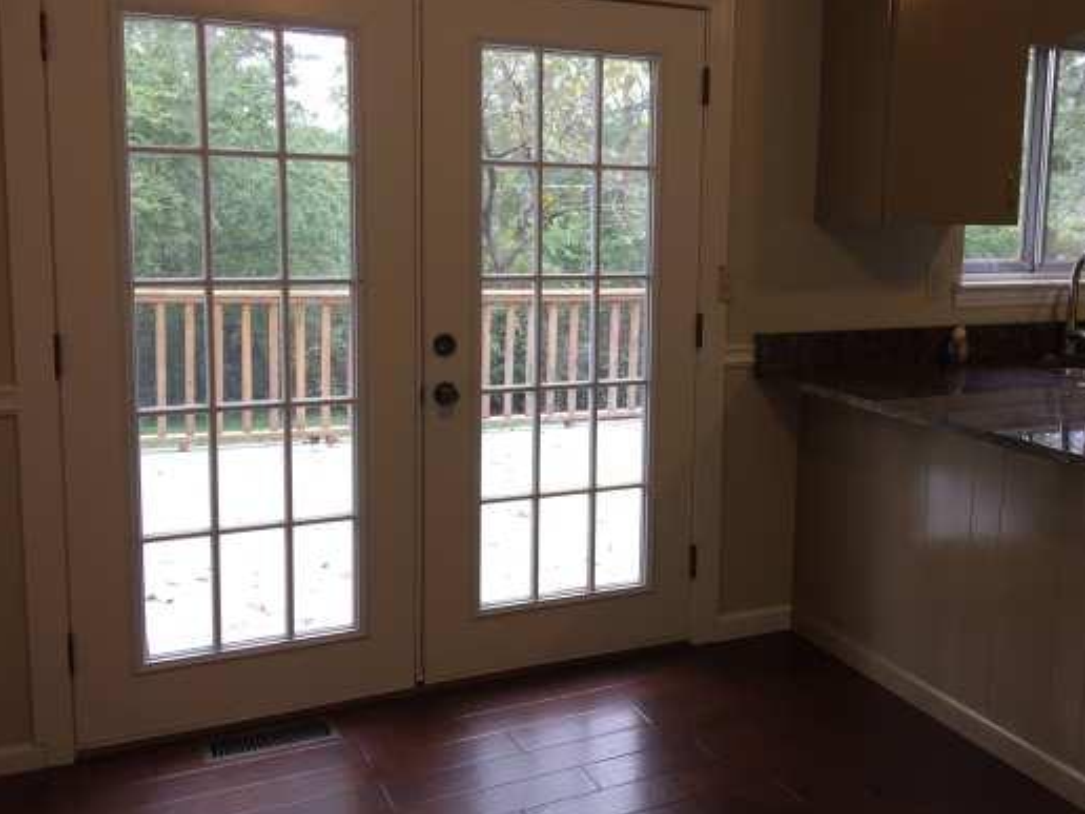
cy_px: 364
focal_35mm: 36
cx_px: 629
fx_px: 1128
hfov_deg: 51.1
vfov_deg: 39.6
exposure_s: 1/40
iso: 32
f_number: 2.2
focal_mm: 4.15
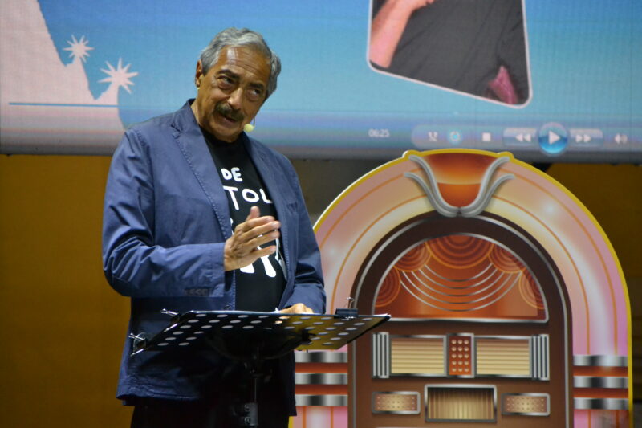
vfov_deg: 4.6
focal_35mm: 300
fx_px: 5349
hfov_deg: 6.9
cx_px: 321
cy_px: 214
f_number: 6.3
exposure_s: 1/125
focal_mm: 200
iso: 2800
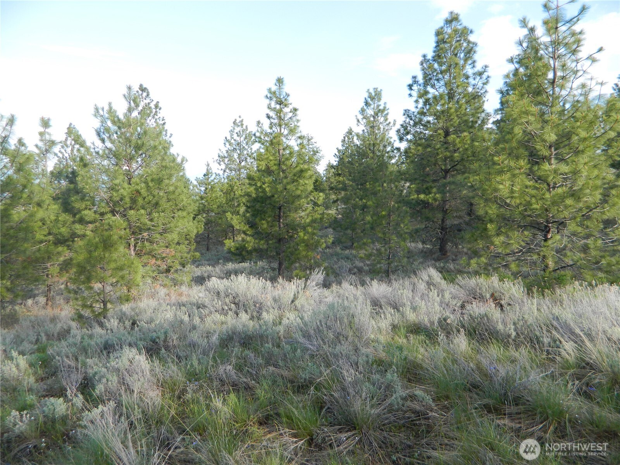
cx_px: 310
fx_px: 448
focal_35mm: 25
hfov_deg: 69.4
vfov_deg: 54.9
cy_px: 232
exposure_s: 1/250
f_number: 3.1
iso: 80
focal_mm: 4.5
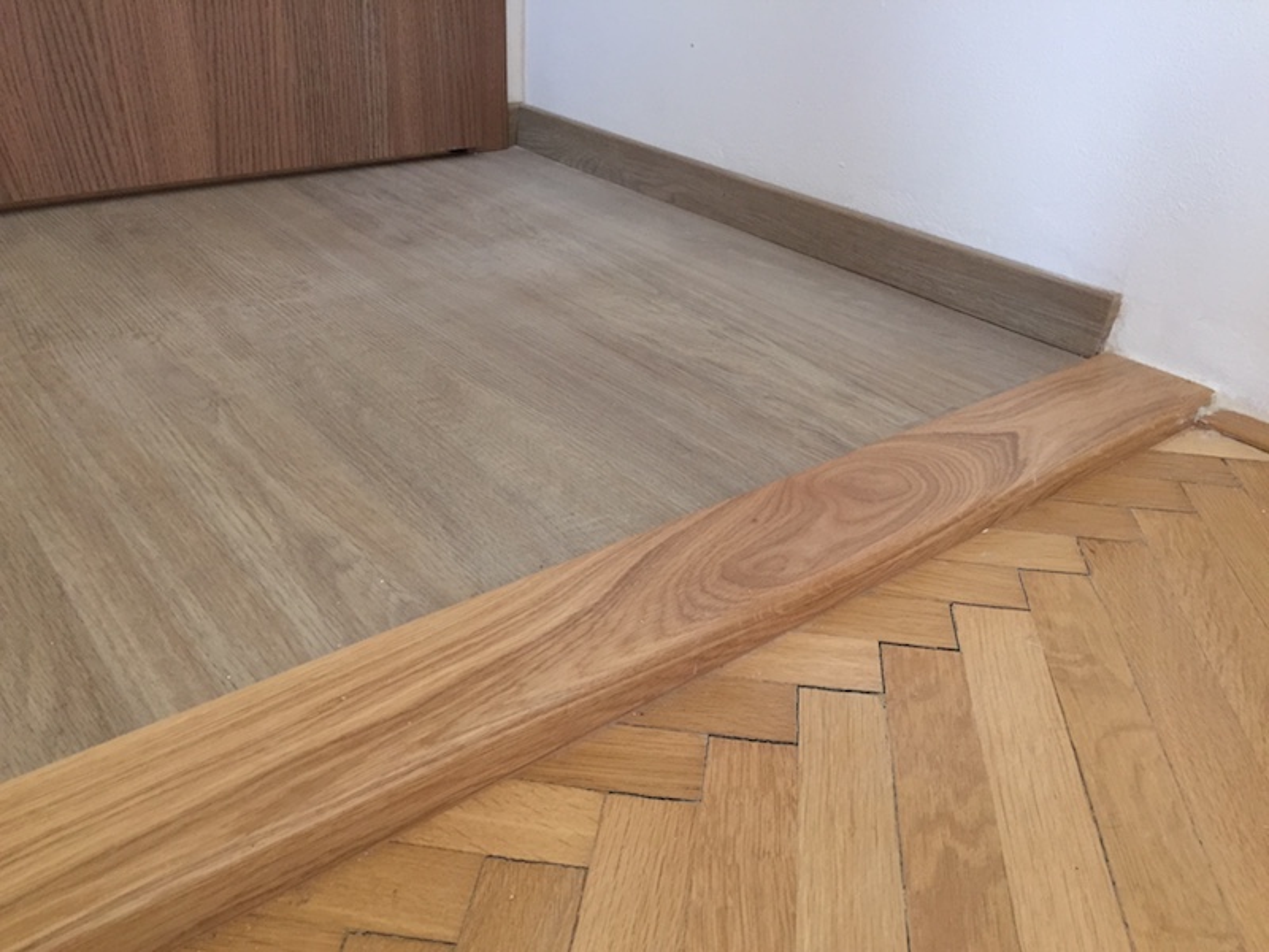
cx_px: 634
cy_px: 476
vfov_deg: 48.2
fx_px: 1063
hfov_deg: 61.7
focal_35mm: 29
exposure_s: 1/30
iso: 125
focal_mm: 4.15
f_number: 2.2
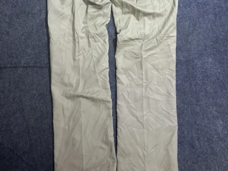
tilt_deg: -57.2
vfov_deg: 39.4
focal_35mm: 35
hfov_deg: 52.6
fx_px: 231
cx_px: 113
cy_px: 38
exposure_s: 1/50
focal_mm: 5.7
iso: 200
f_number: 1.5
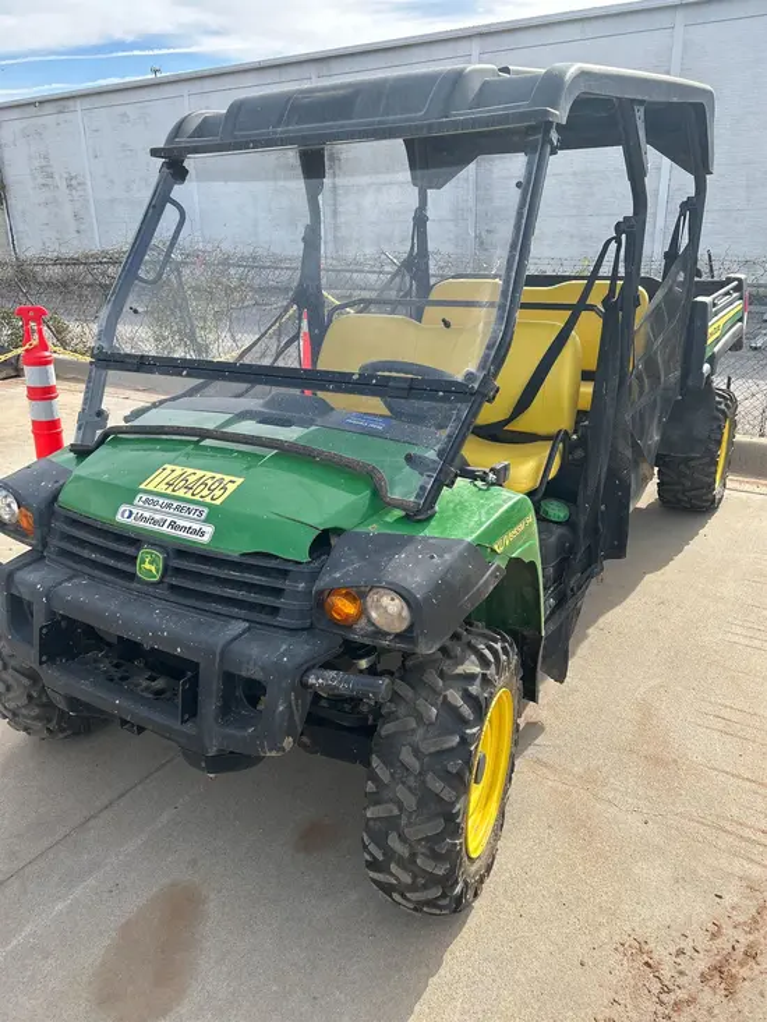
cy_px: 511
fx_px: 768
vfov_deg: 67.3
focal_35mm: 26
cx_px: 384
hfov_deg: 53.1
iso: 50
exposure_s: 1/1621
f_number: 1.5
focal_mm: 5.7
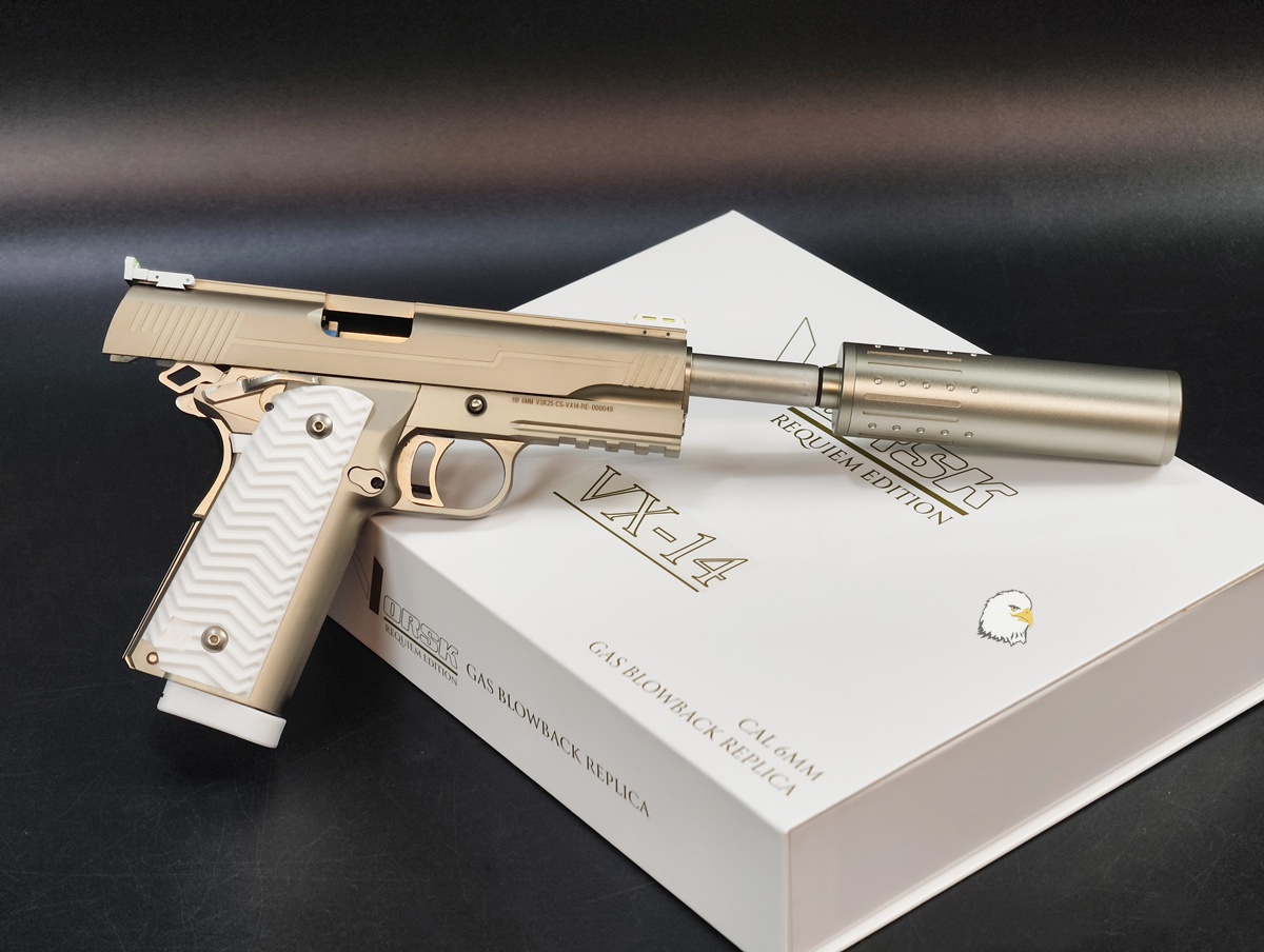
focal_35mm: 85
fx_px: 3109
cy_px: 476
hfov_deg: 23.0
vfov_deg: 17.4
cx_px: 632
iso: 434
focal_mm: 22.48
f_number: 2.67
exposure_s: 1/30
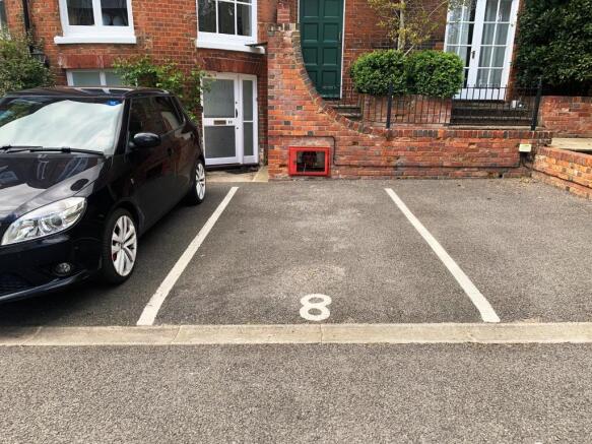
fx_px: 445
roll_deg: -0.7
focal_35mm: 26
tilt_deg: -13.2
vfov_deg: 53.0
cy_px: 222
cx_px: 296
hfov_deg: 67.3
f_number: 1.8
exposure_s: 1/314
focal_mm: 4.25
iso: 25
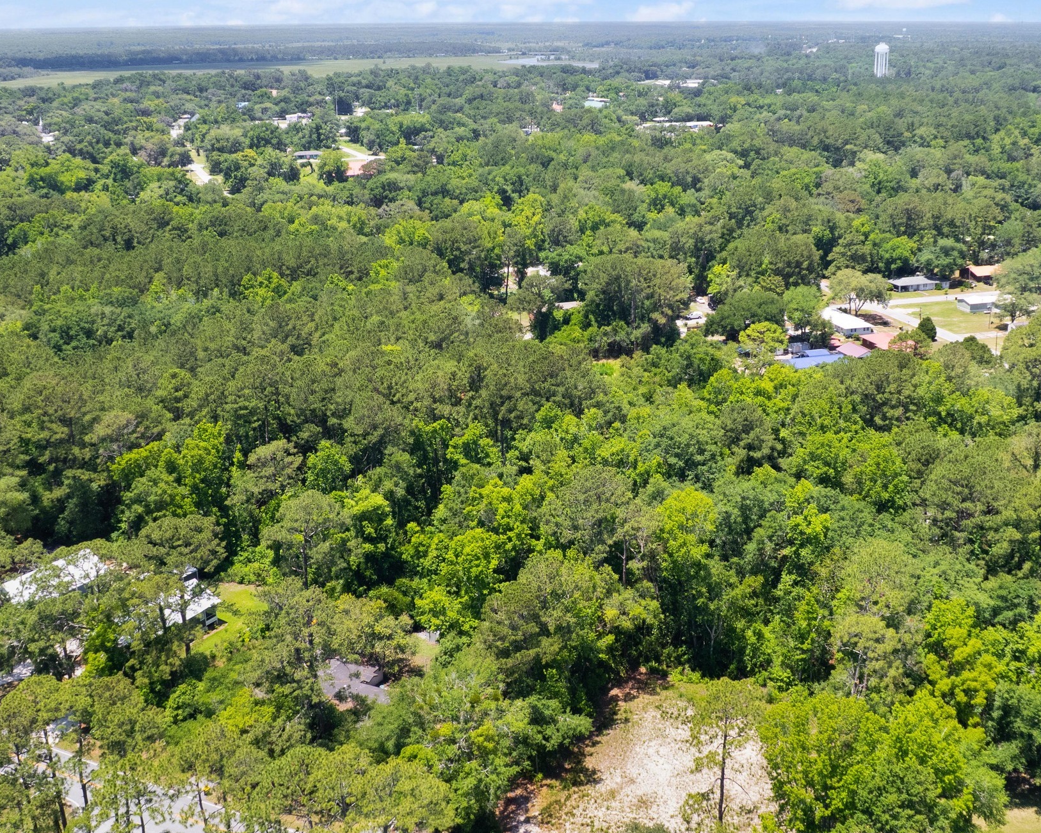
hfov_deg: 46.7
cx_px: 609
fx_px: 1202
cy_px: 399
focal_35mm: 39
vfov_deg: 38.2
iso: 100
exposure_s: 1/1250
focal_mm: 8.38
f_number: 2.8
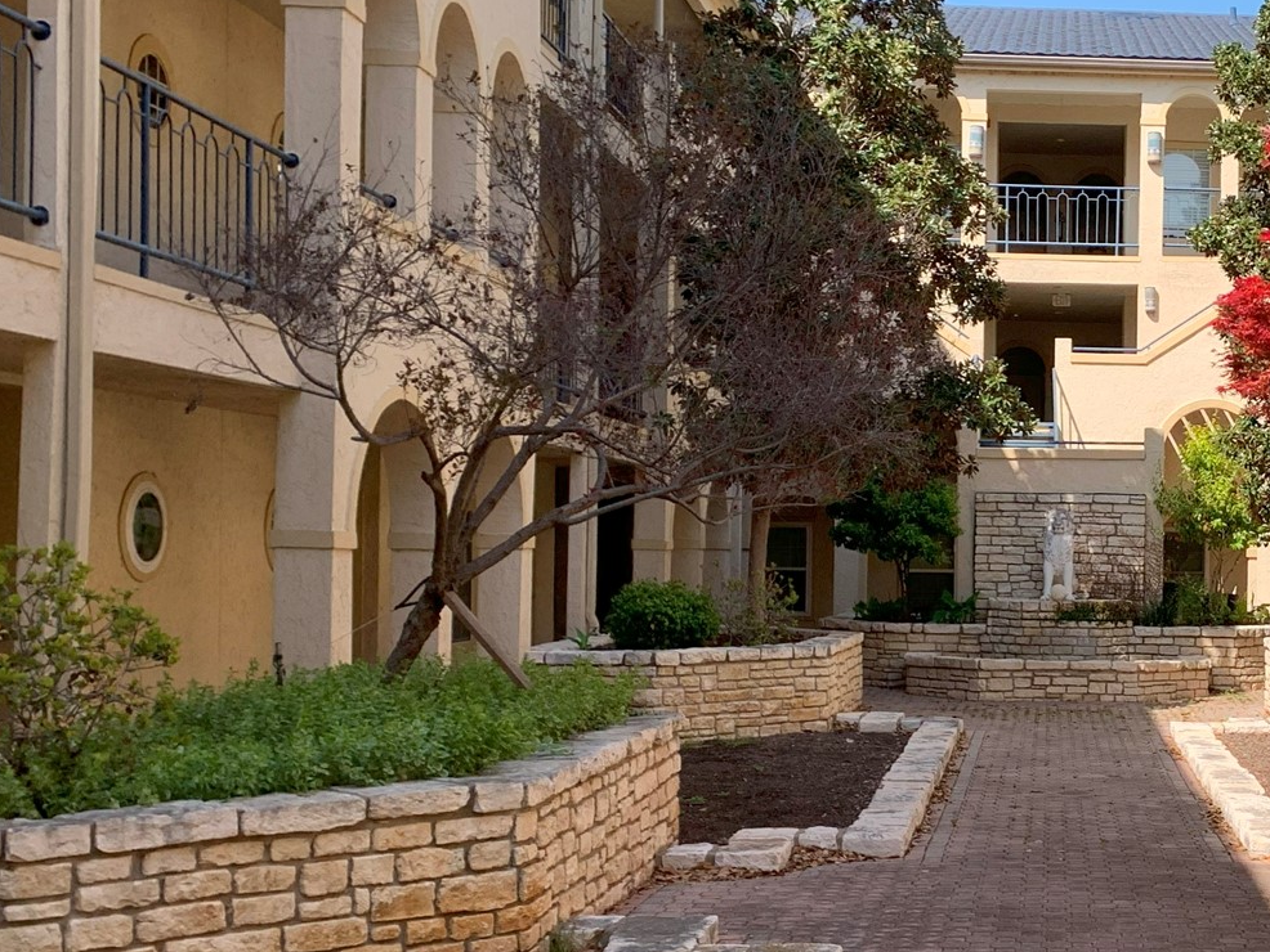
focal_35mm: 54
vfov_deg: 27.0
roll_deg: -0.5
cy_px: 571
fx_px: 1982
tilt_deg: -1.1
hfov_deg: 33.3
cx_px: 1188
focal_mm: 4.25
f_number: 1.8
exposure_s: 1/1043
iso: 25
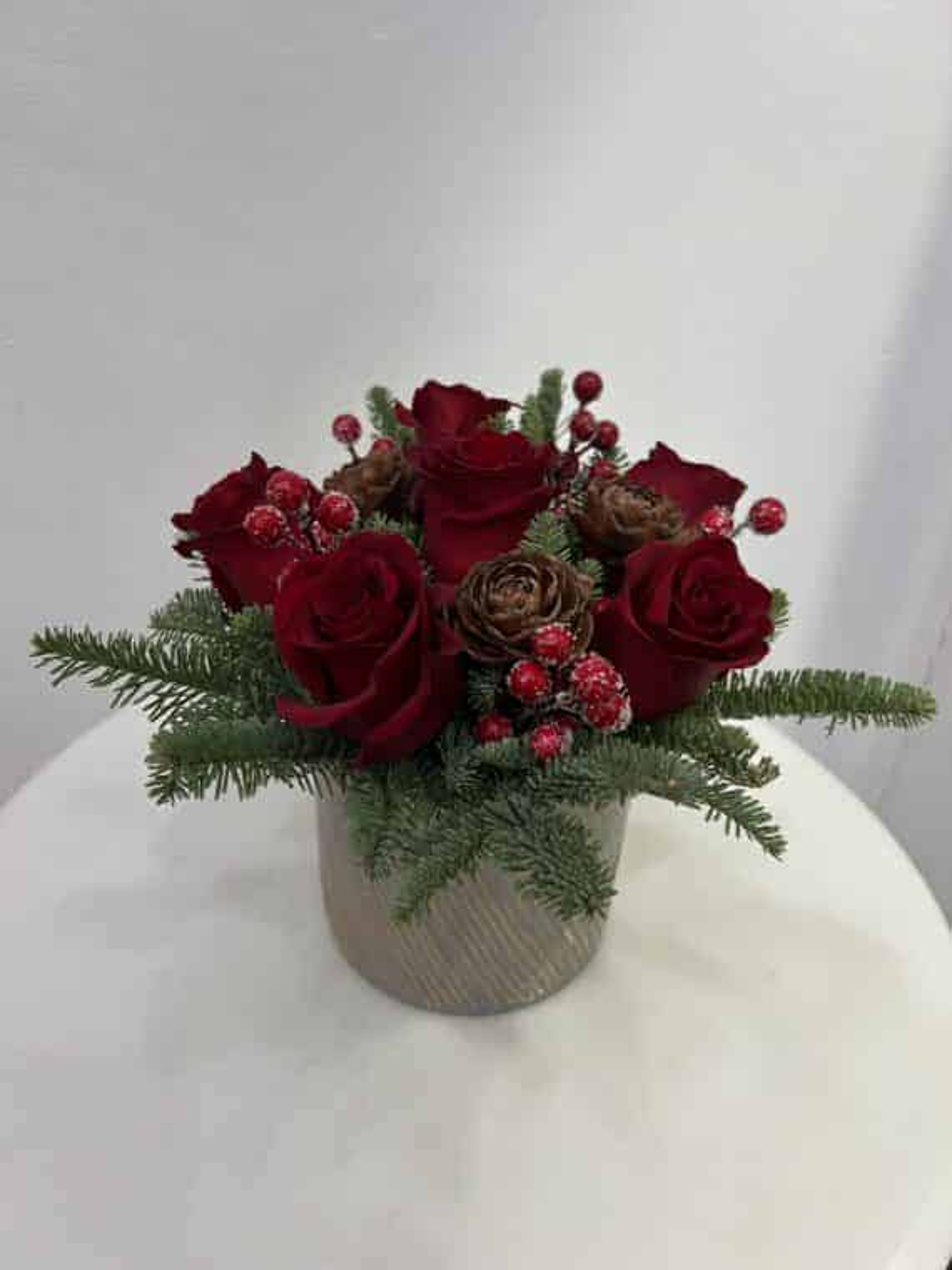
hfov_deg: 53.1
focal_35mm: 26
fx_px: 953
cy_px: 635
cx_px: 476
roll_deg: -3.6
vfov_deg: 67.3
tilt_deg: -34.3
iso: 125
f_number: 1.5
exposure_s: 1/120
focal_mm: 5.7
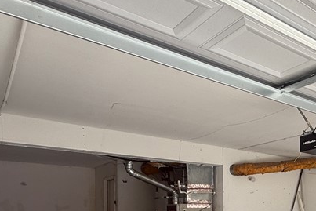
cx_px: 284
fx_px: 325
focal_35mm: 37
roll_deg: +0.5
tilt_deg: +0.5
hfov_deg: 46.8
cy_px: 213
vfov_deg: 32.9
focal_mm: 2.22
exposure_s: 1/220
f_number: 2.2
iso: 50
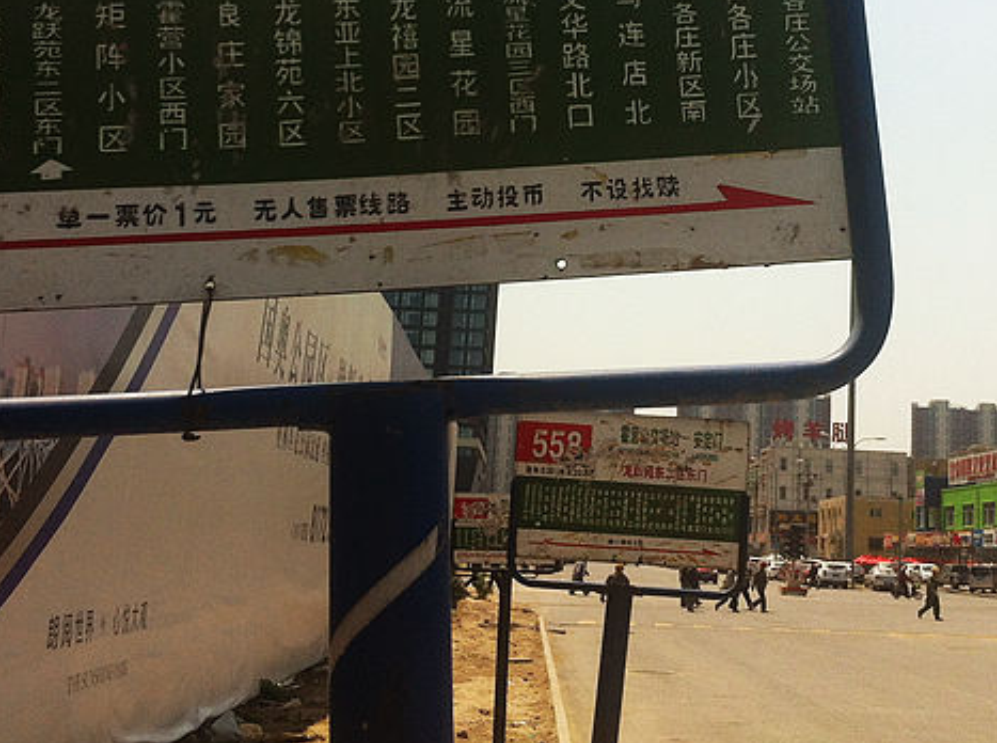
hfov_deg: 32.3
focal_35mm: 60
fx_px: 1724
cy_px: 148
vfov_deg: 23.9
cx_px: 506
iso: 80
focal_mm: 3.85
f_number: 2.8
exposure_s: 1/2155
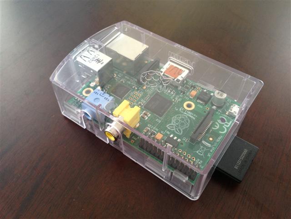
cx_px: 146
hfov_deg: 55.4
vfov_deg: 42.9
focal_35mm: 33
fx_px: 277
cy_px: 110
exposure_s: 1/20
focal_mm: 4.13
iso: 125
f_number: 2.4
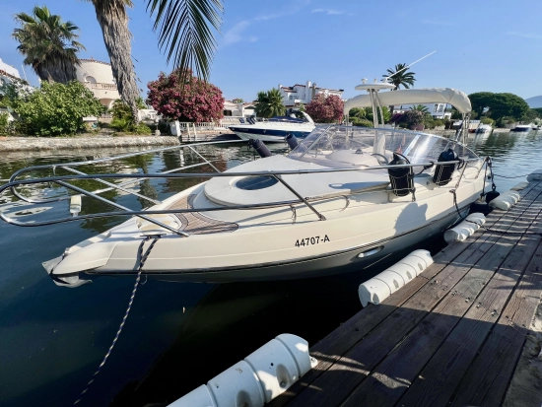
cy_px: 204
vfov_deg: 90.0
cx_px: 271
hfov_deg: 106.2
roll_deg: -0.8
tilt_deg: -21.0
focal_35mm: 13
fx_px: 204
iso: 32
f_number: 1.8
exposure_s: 1/3425
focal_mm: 1.57
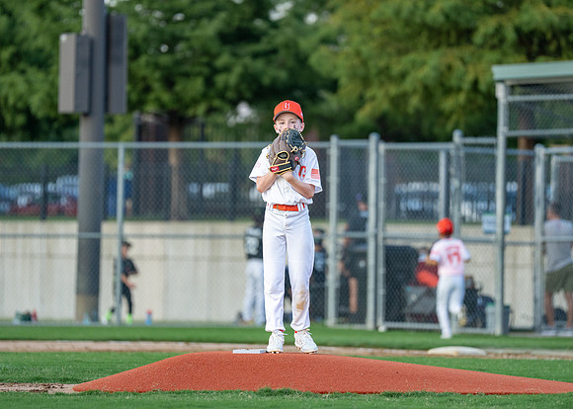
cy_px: 189
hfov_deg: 7.9
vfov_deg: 5.6
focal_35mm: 255
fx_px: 4155
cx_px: 284
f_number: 2.8
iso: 800
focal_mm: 200
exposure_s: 1/2000
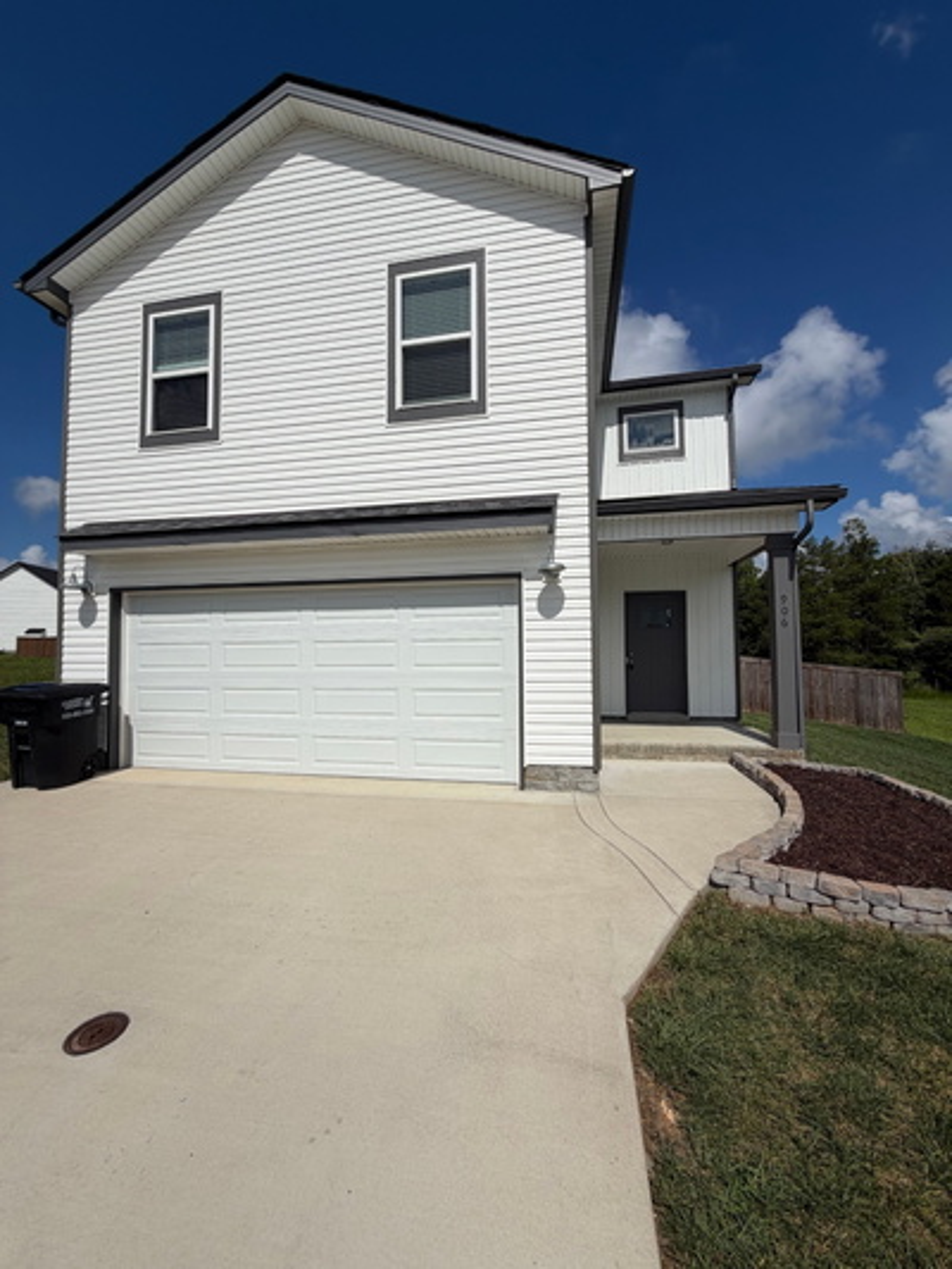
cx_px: 476
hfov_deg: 85.7
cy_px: 634
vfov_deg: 102.1
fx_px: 513
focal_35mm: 14
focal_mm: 2.22
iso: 20
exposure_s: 1/3460
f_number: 2.2
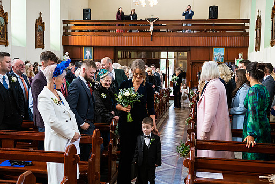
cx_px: 136
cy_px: 97
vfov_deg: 31.2
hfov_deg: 45.4
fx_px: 328
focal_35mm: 43
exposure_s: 1/160
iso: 800
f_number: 3.5
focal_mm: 38
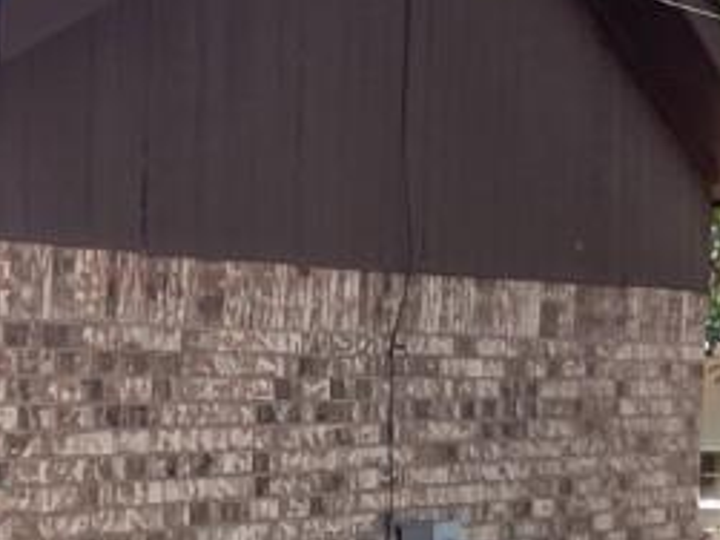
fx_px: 3098
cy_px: 606
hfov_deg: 11.3
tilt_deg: +1.0
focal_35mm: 149
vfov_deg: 9.8
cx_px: -952
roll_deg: +0.4
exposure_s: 1/662
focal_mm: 4.2
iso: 32
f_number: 1.6
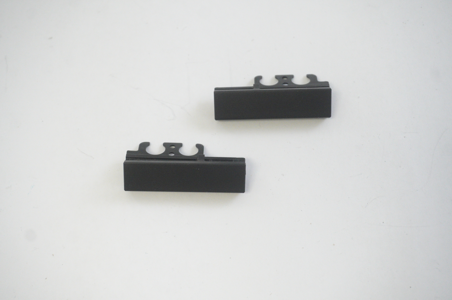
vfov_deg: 25.0
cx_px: 226
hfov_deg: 36.9
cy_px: 150
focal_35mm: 54
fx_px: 677
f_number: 5.6
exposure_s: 1/200
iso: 4000
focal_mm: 36
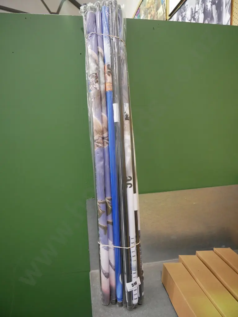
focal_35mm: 24
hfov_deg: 56.8
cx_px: 119
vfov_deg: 71.6
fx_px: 220
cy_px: 158
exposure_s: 1/60
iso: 1250
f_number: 3.5
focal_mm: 12
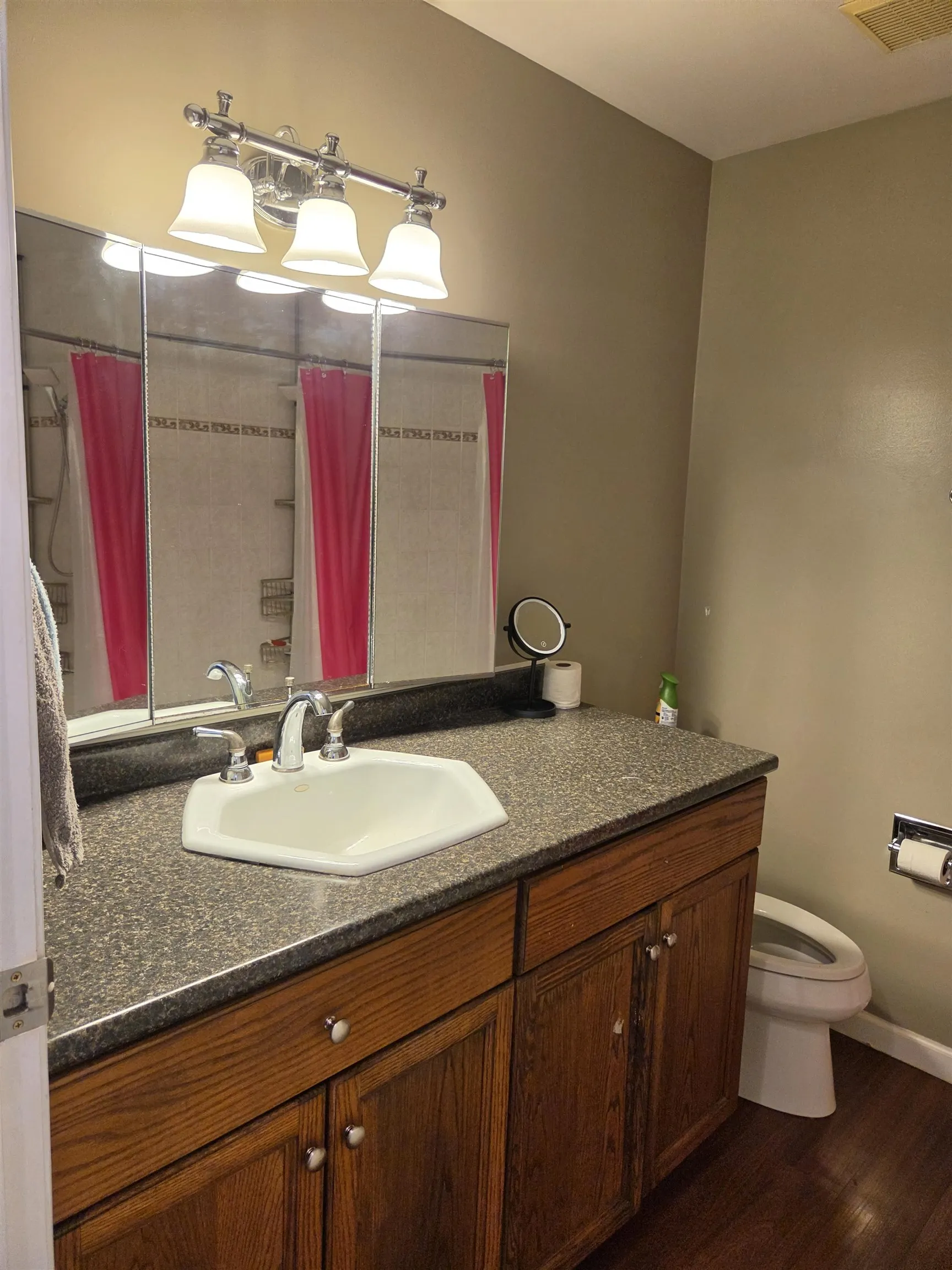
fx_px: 843
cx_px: 476
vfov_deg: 73.9
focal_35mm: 23
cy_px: 635
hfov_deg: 58.9
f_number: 1.8
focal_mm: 5.4
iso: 200
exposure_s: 1/120
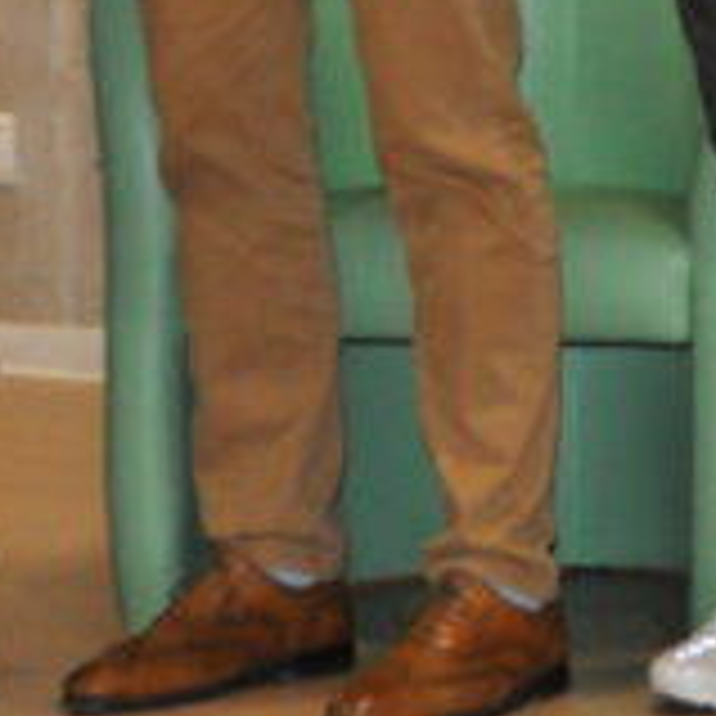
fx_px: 6927
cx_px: 1491
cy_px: -766
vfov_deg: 5.8
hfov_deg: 5.8
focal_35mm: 296
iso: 800
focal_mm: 36
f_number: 5
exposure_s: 1/60
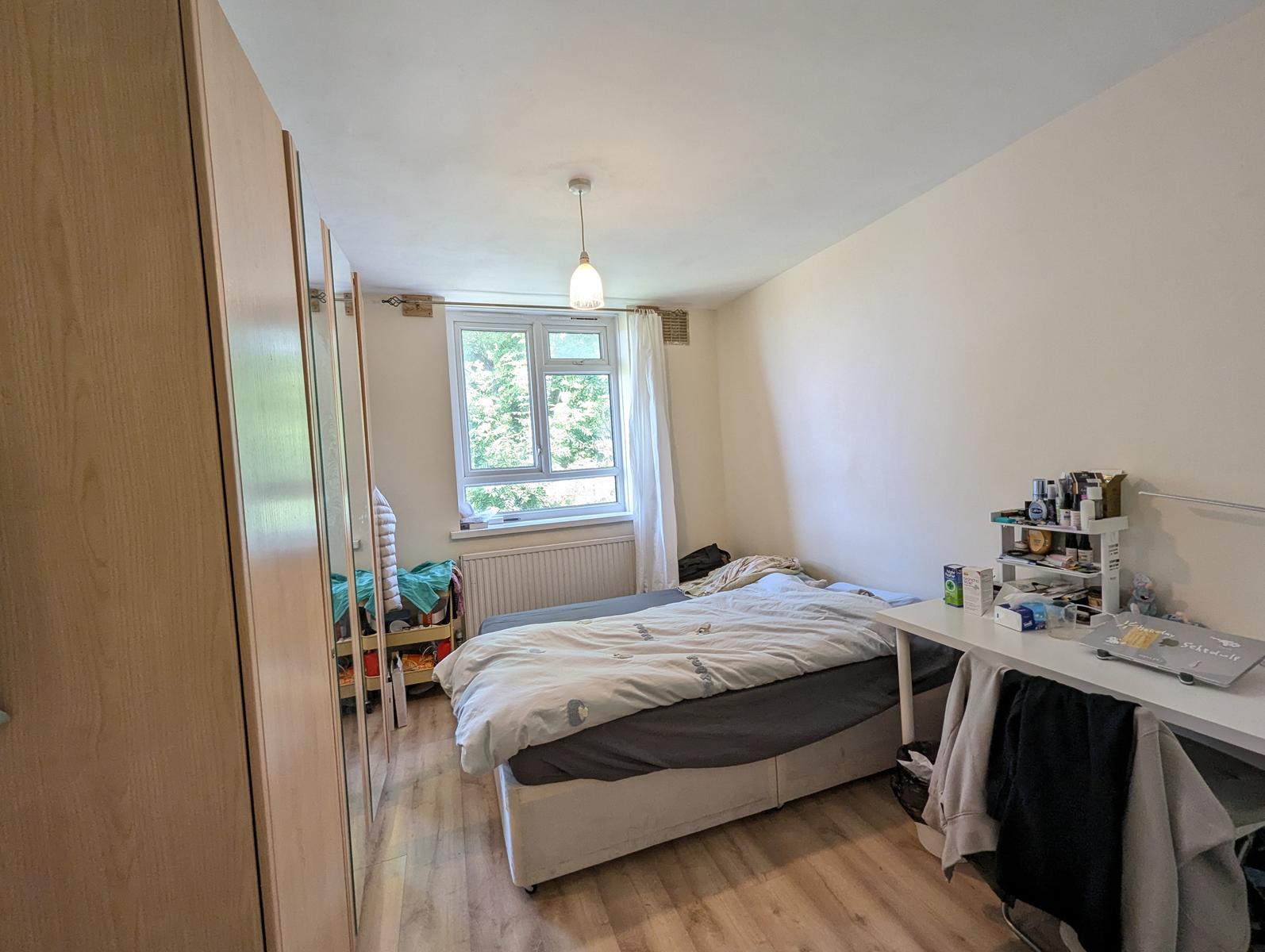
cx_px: 632
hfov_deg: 106.1
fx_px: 476
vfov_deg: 90.1
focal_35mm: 13
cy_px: 476
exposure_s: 1/60
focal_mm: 1.95
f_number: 2.2
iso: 87
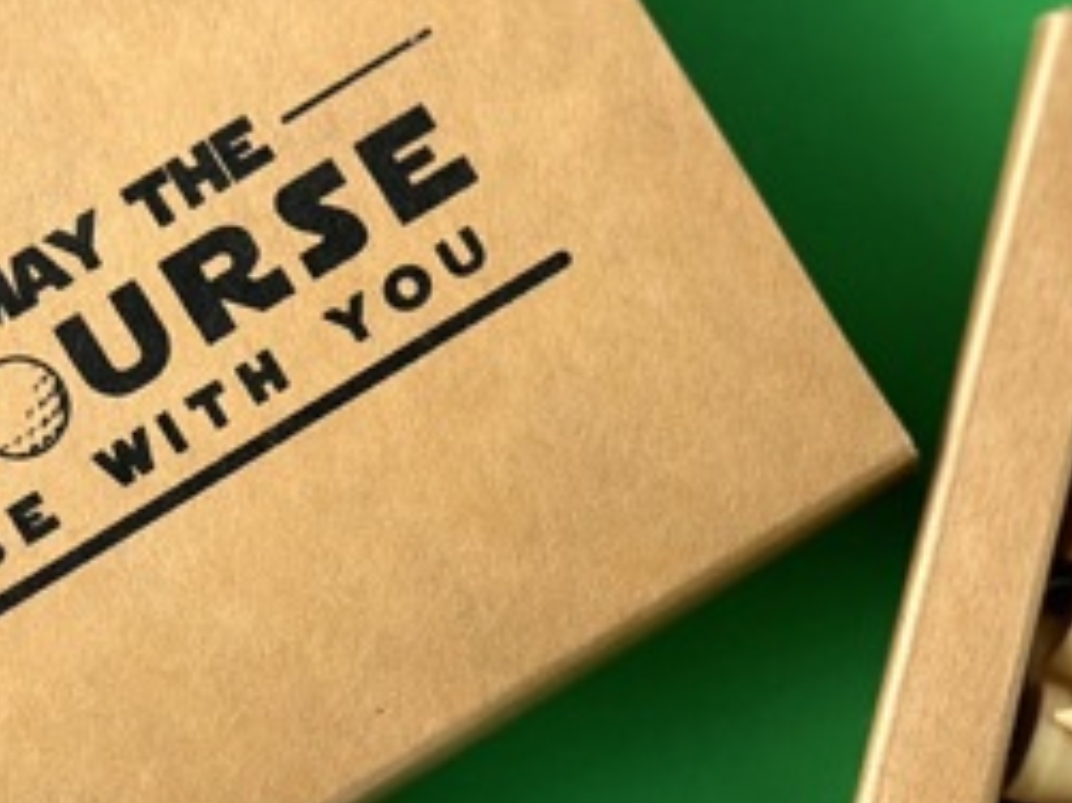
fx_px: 4148
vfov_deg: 11.1
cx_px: 782
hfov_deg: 14.7
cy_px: 404
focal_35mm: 134
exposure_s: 1/830
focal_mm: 6.86
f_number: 1.78
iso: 80
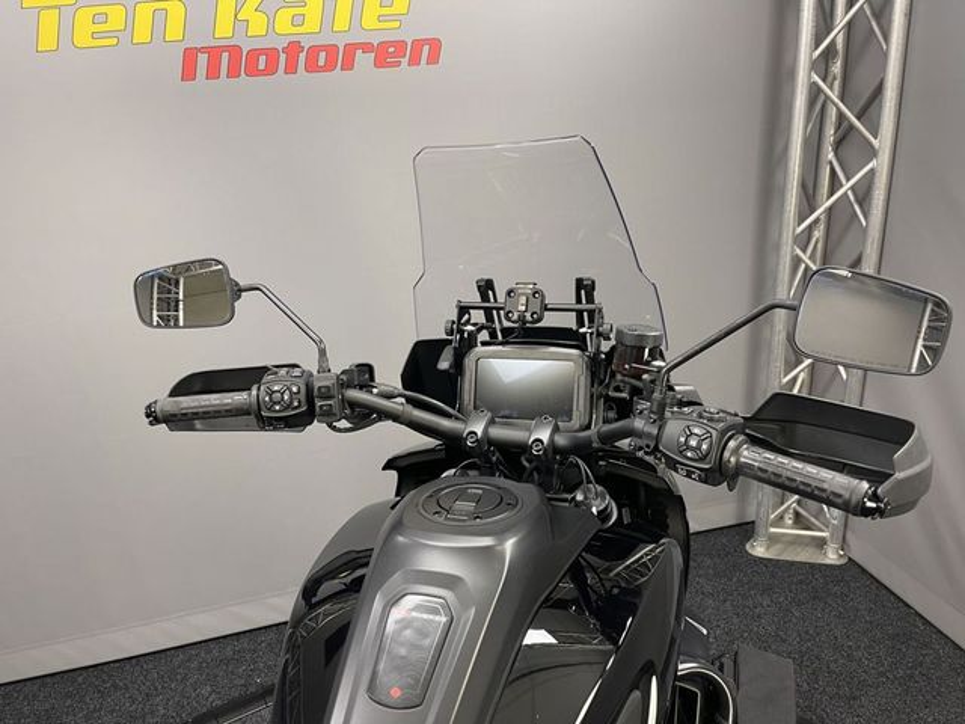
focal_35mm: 25
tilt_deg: -22.2
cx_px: 482
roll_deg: +3.9
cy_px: 362
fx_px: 697
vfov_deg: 54.9
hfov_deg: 69.4
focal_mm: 5.1
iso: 80
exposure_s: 1/50
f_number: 1.6
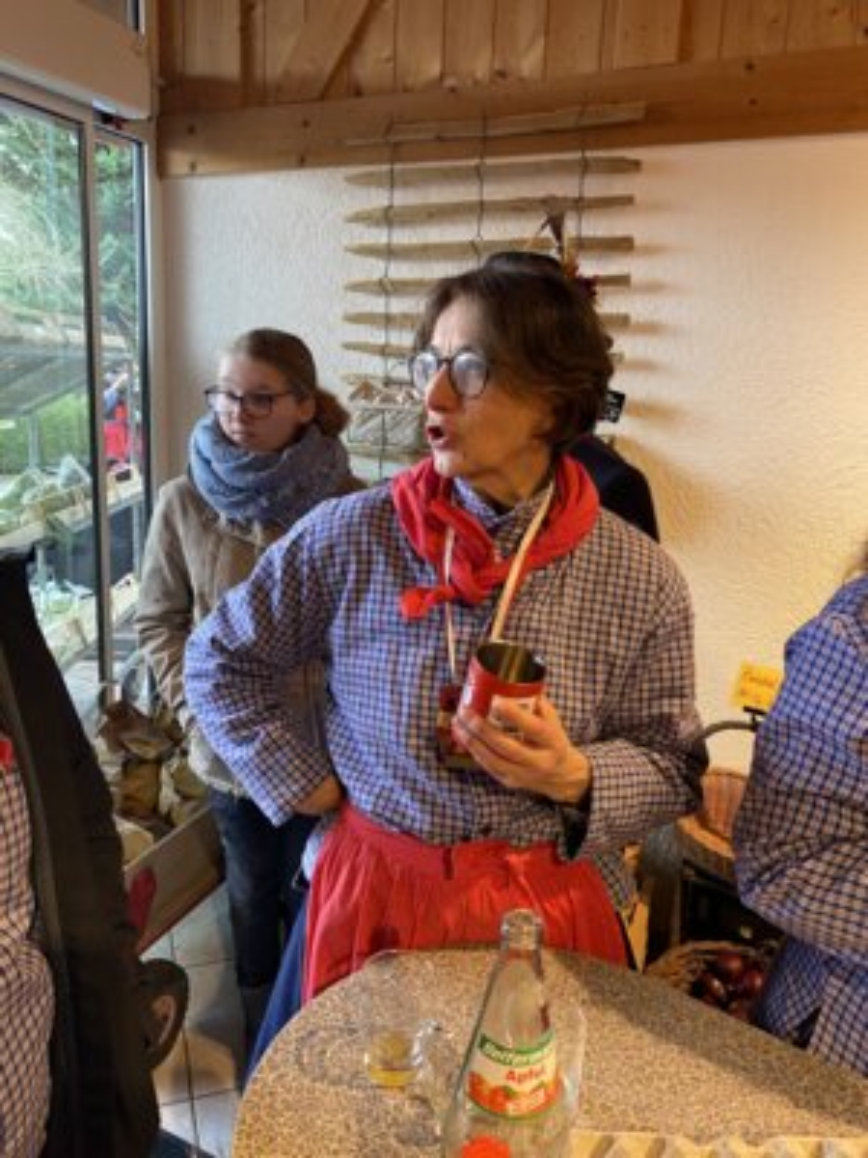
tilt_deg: -12.8
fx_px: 869
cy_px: 579
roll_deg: -2.1
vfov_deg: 67.3
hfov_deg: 53.1
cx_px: 434
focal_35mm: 26
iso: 200
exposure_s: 1/50
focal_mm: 4.25
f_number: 1.8
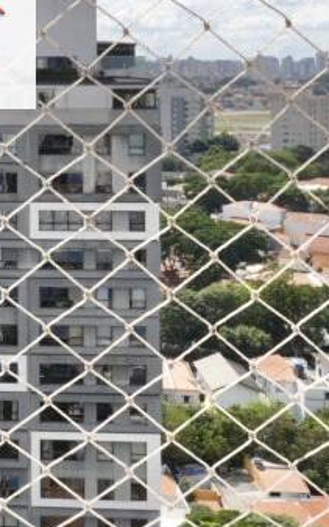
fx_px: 1155
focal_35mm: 80
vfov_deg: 25.0
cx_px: -201
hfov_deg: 14.8
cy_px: 64
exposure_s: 1/160
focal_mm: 11
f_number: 11
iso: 160
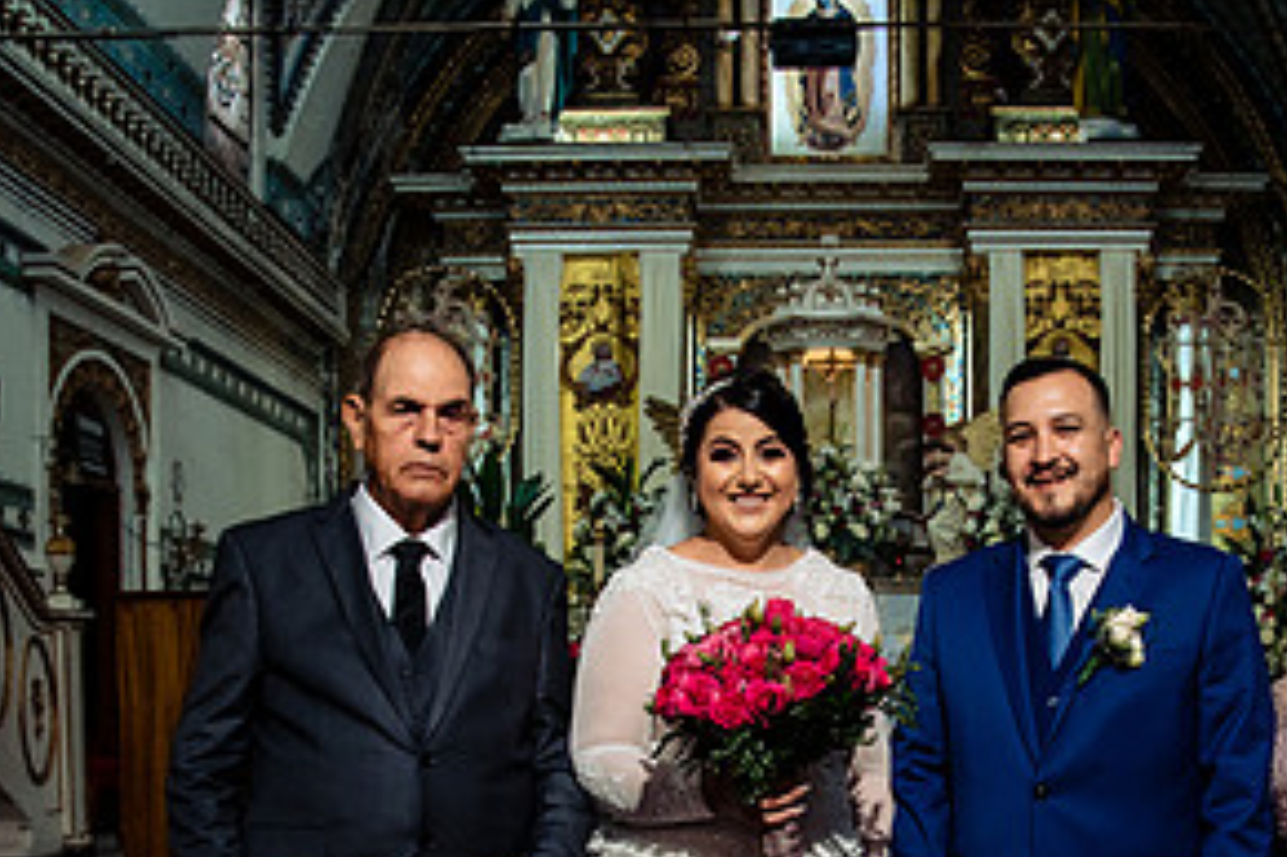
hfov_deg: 40.9
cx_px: 794
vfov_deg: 26.6
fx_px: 1715
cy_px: 855
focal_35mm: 48
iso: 2000
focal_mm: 24
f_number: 6.3
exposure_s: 1/125
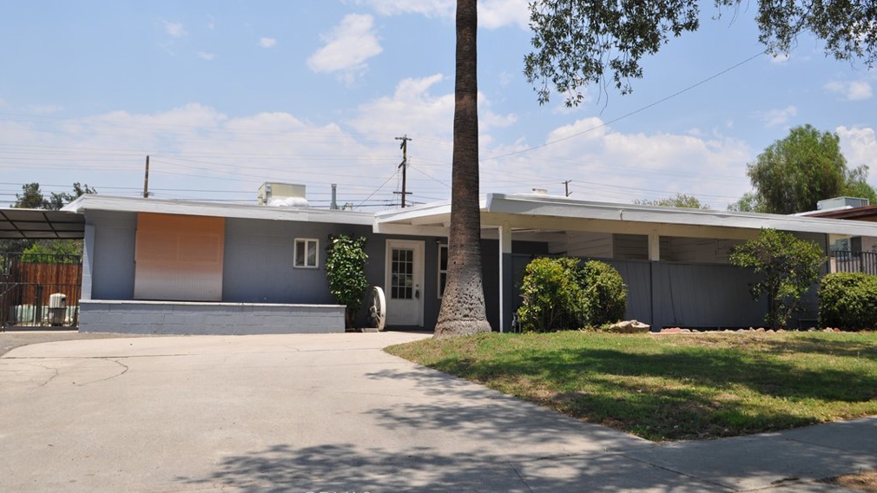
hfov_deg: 56.6
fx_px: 814
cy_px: 217
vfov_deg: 33.7
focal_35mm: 35
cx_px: 440
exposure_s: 1/400
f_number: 10
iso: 200
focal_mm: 22
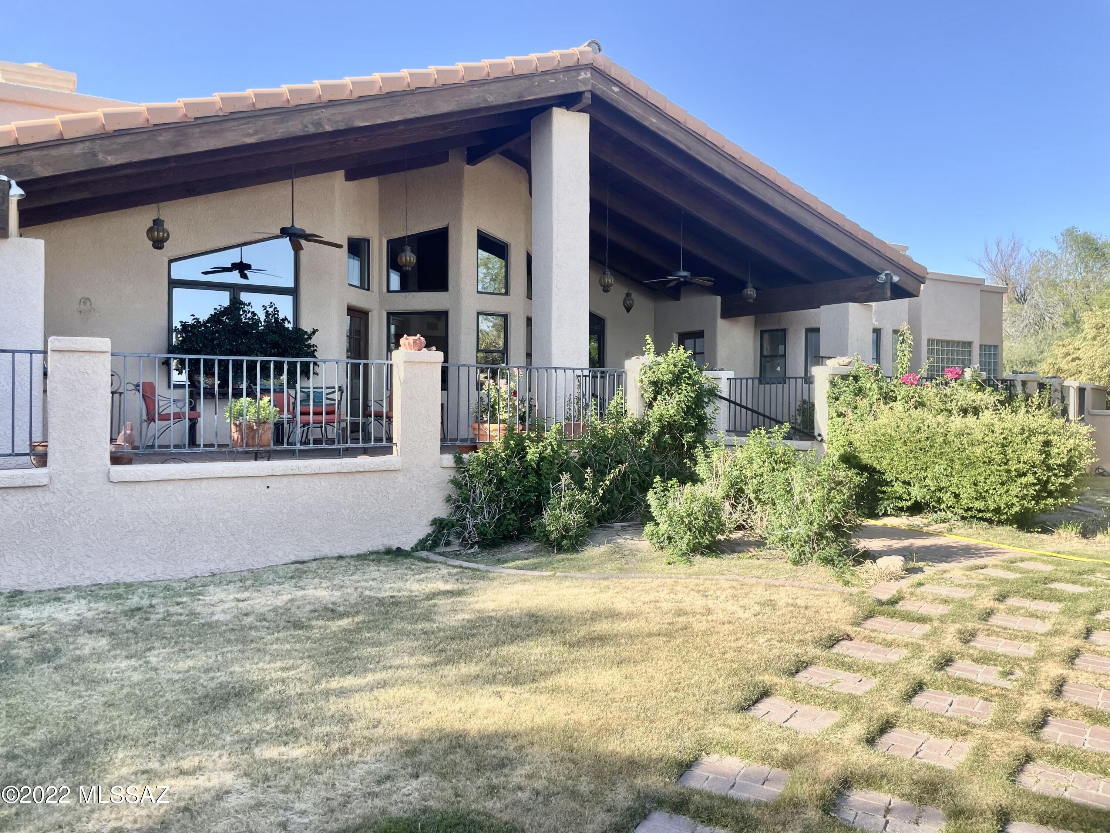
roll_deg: +0.3
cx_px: 555
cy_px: 416
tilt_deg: -0.4
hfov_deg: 67.3
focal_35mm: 26
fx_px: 834
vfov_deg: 53.1
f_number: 1.6
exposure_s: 1/694
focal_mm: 4.2
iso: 32
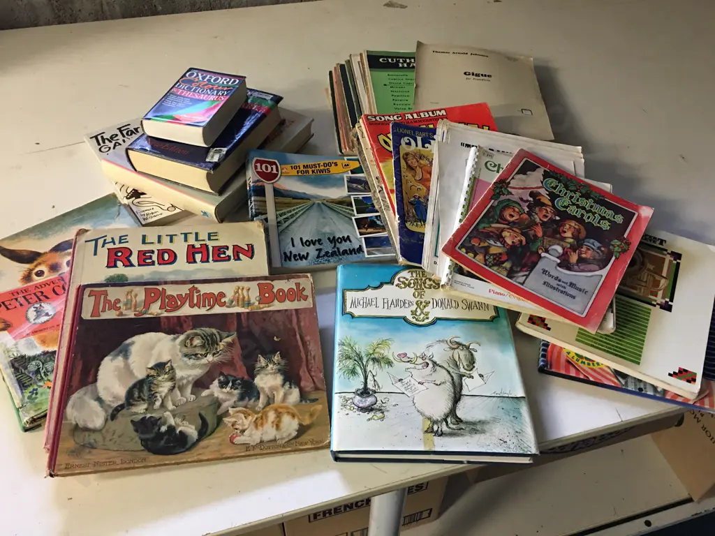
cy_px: 268
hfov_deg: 61.7
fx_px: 599
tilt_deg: -44.1
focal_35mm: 29
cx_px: 358
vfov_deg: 48.2
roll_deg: -2.6
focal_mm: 4.15
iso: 100
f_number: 2.2
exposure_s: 1/17
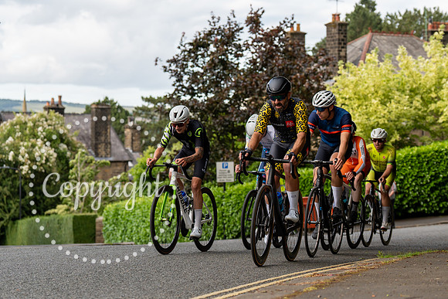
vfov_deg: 14.4
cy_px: 110
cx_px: 283
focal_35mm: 95
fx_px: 1181
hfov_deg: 21.4
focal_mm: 75
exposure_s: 1/800
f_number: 3.5
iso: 400
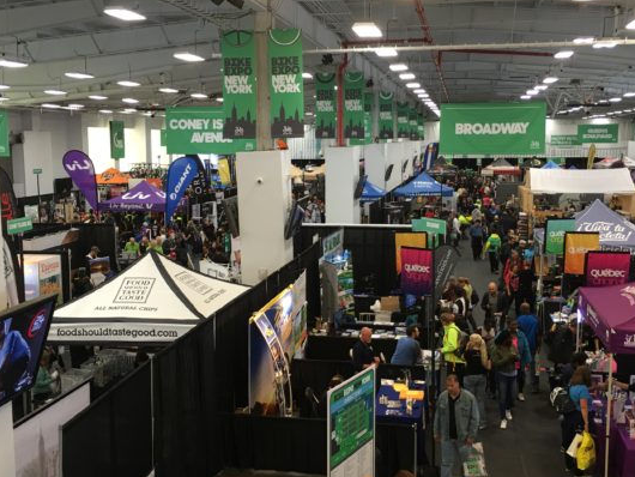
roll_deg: -0.2
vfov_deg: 34.4
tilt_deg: -6.6
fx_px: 771
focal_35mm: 42
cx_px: 302
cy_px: 238
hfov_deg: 44.8
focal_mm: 4.15
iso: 32
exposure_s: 1/15
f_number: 2.2
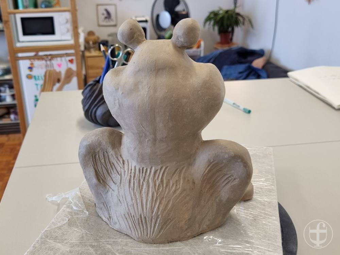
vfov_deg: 53.1
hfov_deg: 67.3
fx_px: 255
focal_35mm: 26
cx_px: 170
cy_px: 128
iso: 100
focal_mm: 5.4
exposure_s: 1/100
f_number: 1.8
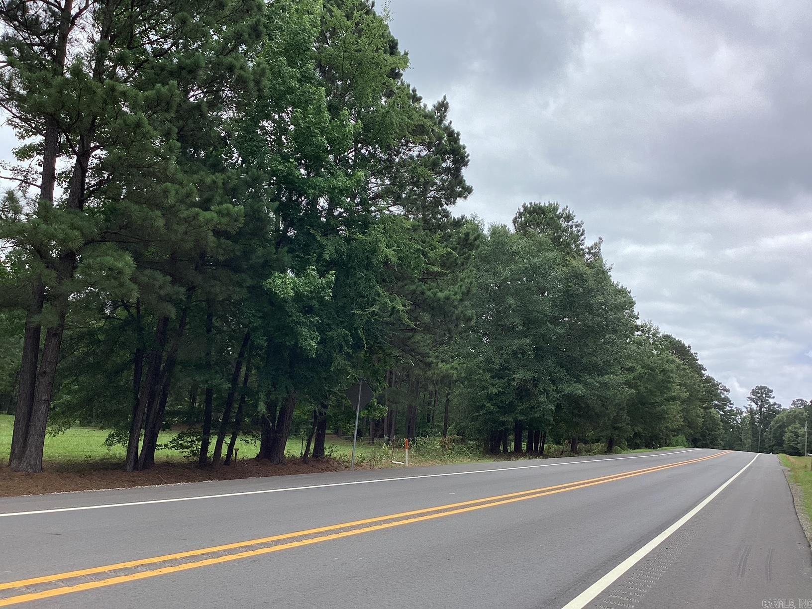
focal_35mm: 31
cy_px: 304
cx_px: 406
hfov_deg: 58.4
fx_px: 727
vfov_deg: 45.4
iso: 25
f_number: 2.4
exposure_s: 1/981
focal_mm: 3.3
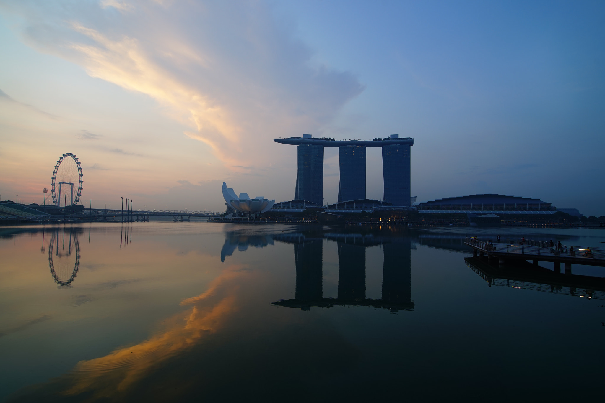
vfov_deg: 64.6
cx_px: 302
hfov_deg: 86.9
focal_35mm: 19
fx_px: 319
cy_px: 202
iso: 125
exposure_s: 1/15
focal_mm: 19
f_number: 8
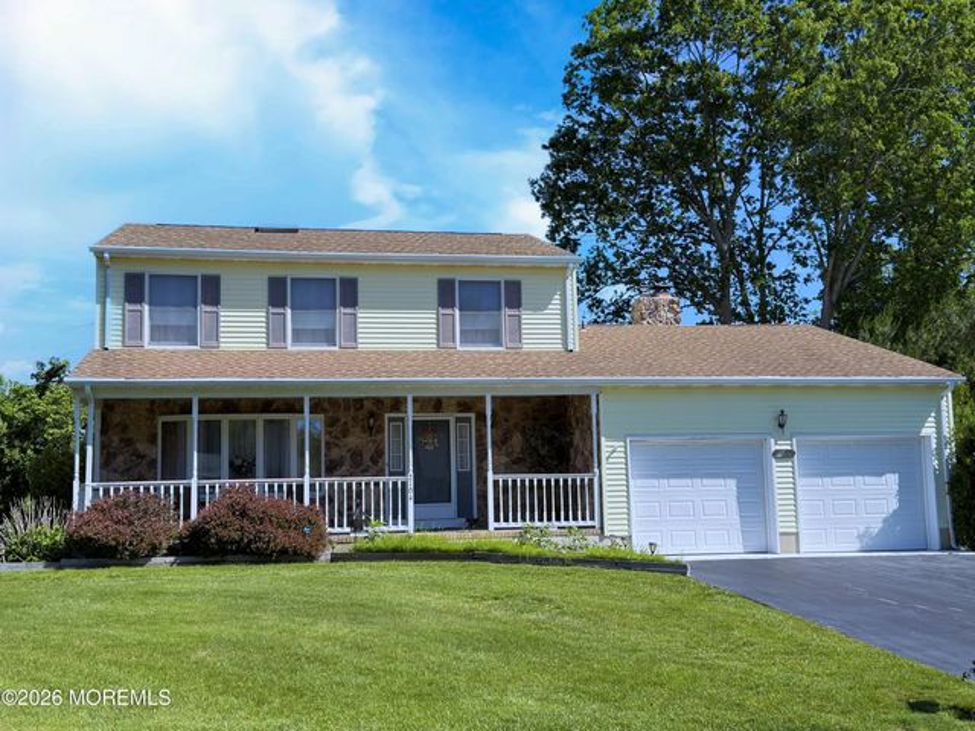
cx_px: 488
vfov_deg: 37.7
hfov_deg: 49.0
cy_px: 366
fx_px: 1070
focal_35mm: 38
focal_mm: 6.76
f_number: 1.78
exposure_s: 1/3311
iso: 64
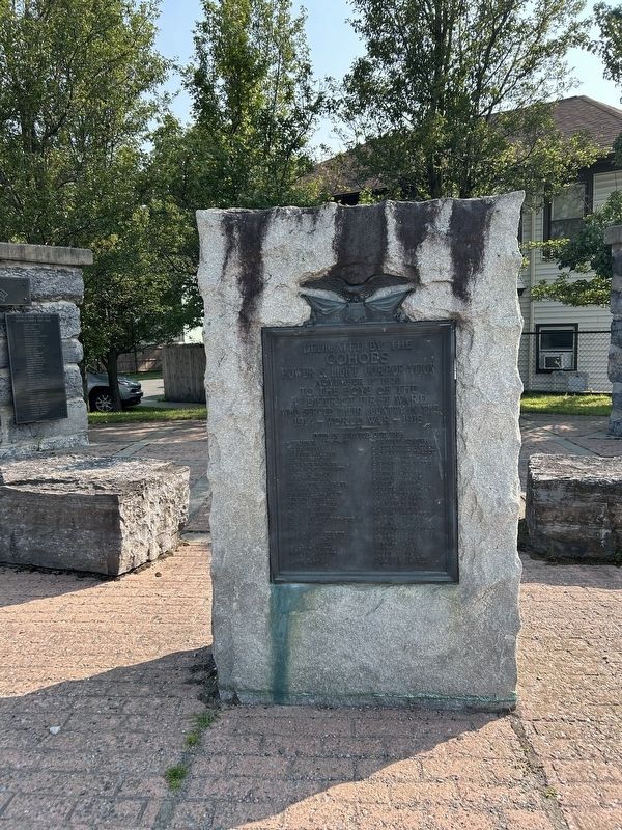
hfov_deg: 53.1
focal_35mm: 26
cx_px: 311
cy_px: 415
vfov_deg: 67.3
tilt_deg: -10.7
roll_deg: +0.7
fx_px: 623
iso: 50
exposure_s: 1/1431
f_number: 1.5
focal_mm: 5.7
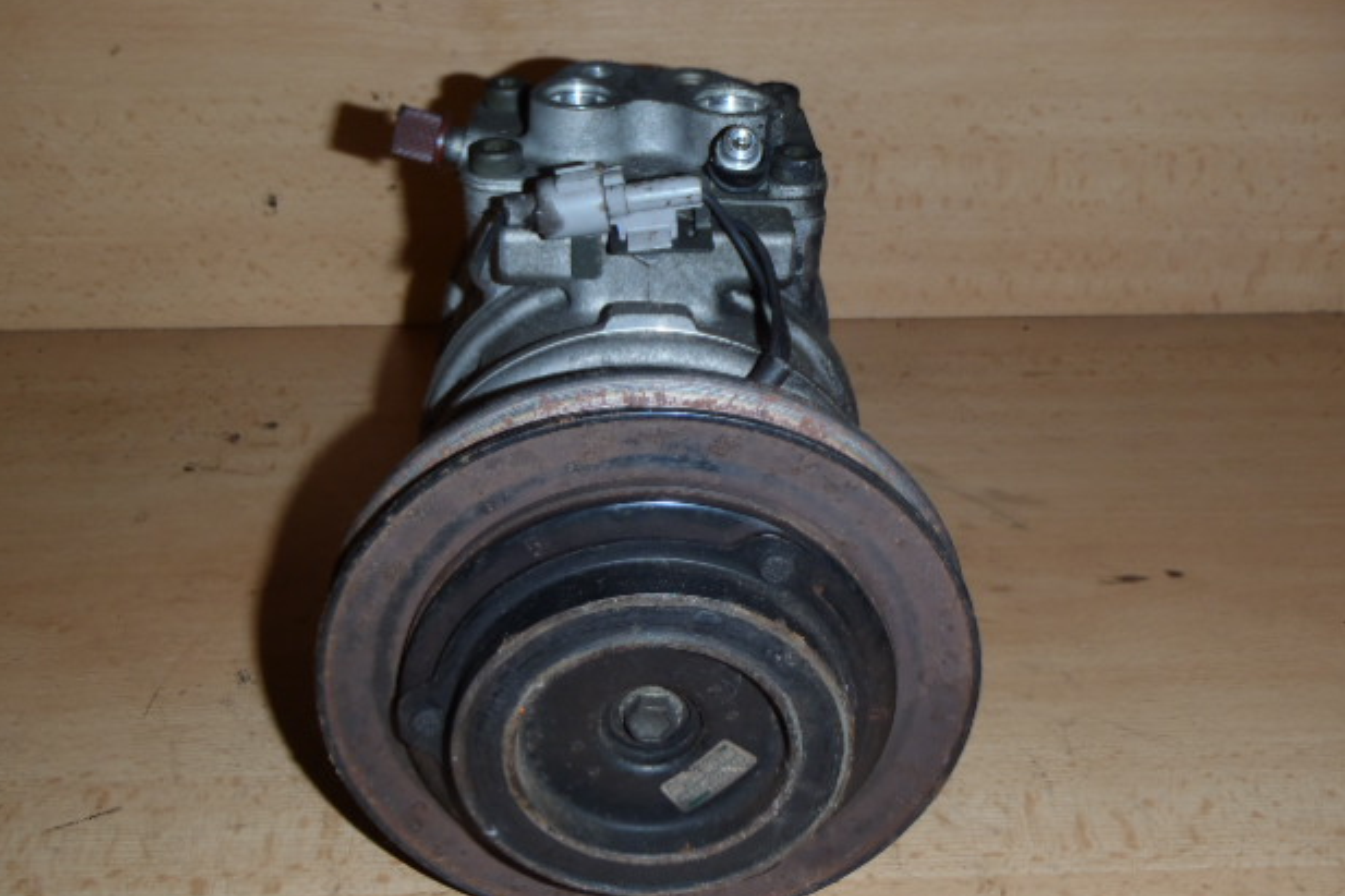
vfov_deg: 32.6
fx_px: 1531
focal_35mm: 41
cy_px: 475
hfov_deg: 47.4
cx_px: 652
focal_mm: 6.83
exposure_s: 1/40
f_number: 4.6
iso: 100
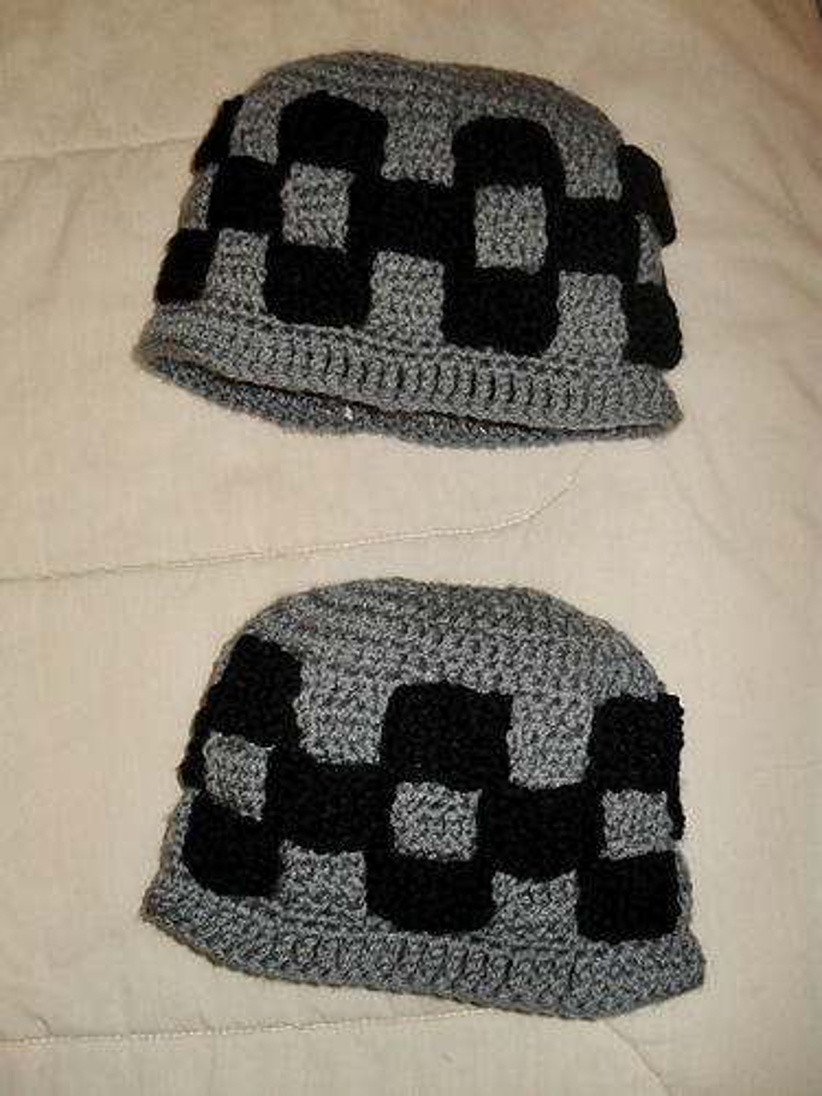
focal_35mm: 35
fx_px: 1108
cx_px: 411
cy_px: 548
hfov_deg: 40.7
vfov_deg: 52.6
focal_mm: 6.2
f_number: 2.8
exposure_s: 1/45
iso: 200
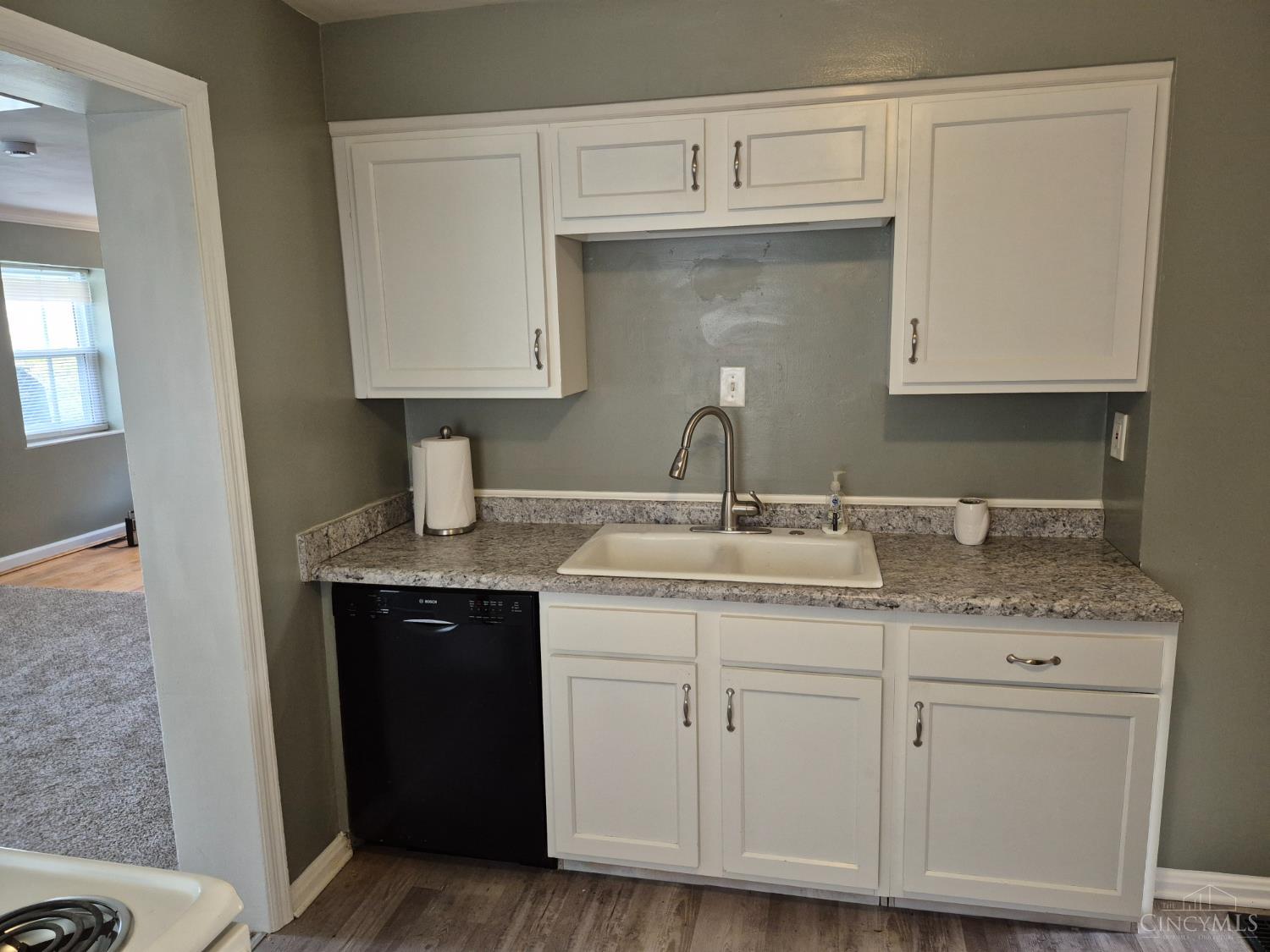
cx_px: 635
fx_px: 844
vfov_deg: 58.9
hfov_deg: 73.9
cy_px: 476
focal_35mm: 23
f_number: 1.8
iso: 500
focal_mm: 5.4
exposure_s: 1/120
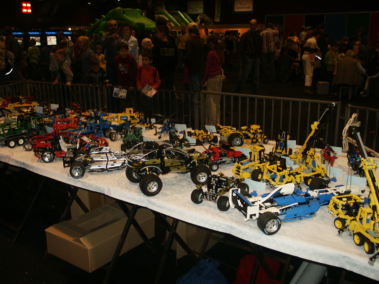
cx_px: 190
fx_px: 383
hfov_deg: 52.6
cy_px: 142
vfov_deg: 40.7
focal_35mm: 35
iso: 200
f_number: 3
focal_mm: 7.18
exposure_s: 1/45
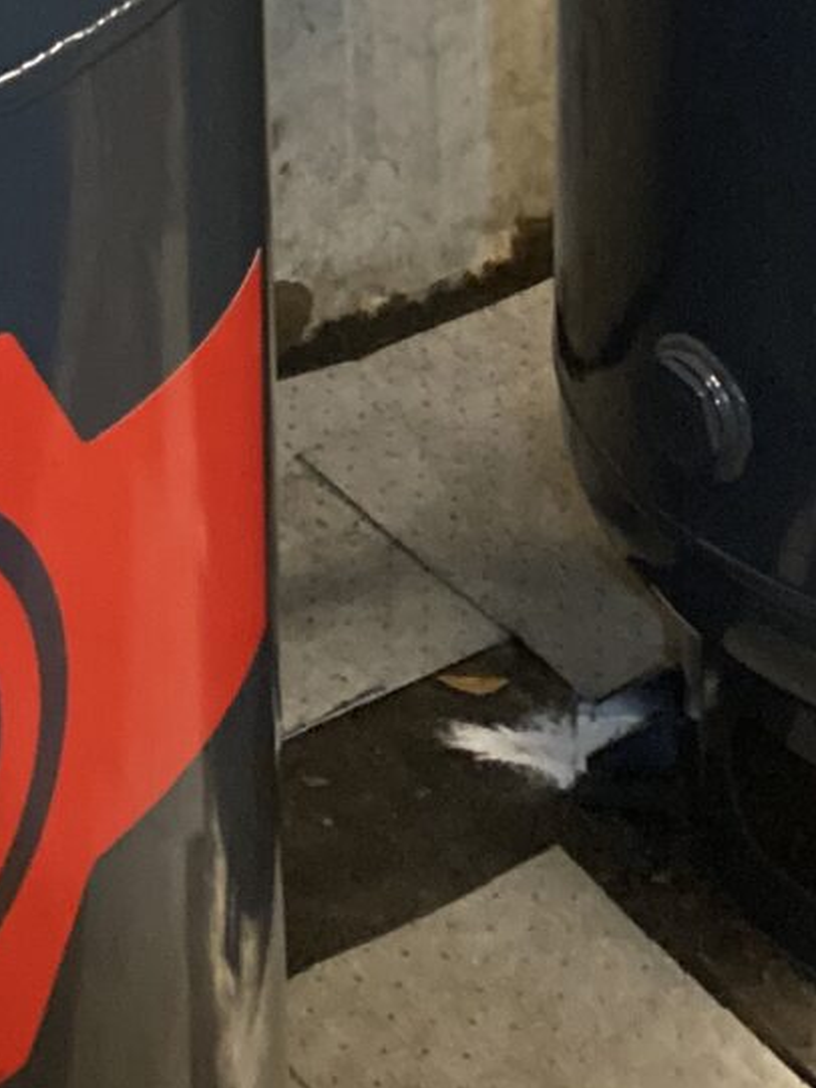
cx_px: 145
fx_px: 3330
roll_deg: +1.9
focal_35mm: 106
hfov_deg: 13.9
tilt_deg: -12.9
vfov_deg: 16.3
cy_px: -710
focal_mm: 3.99
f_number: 1.8
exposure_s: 1/30
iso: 500
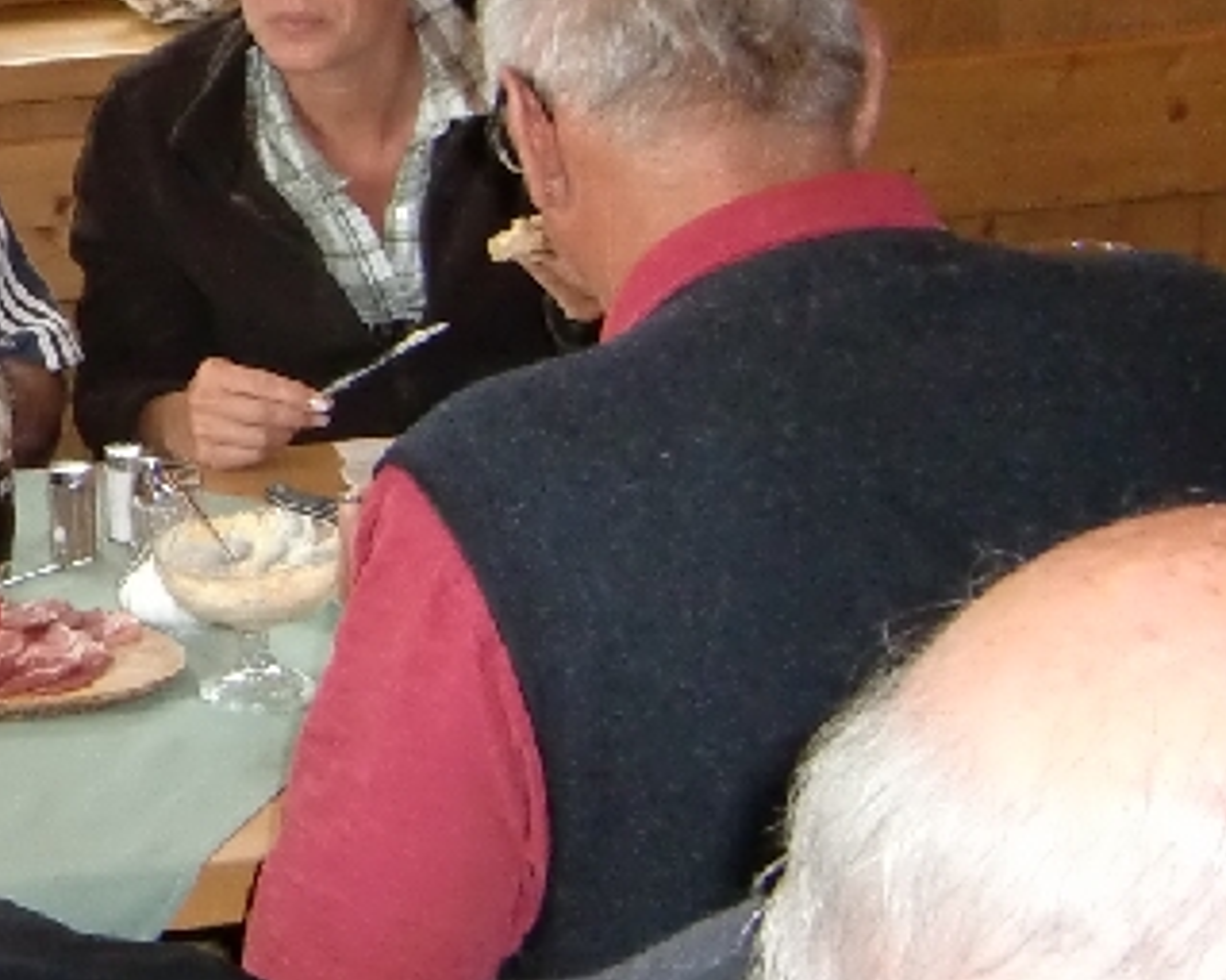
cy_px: 273
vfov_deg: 15.8
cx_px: -538
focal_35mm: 97
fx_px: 3519
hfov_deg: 17.9
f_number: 2.7
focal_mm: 5.8
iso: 400
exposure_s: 1/60
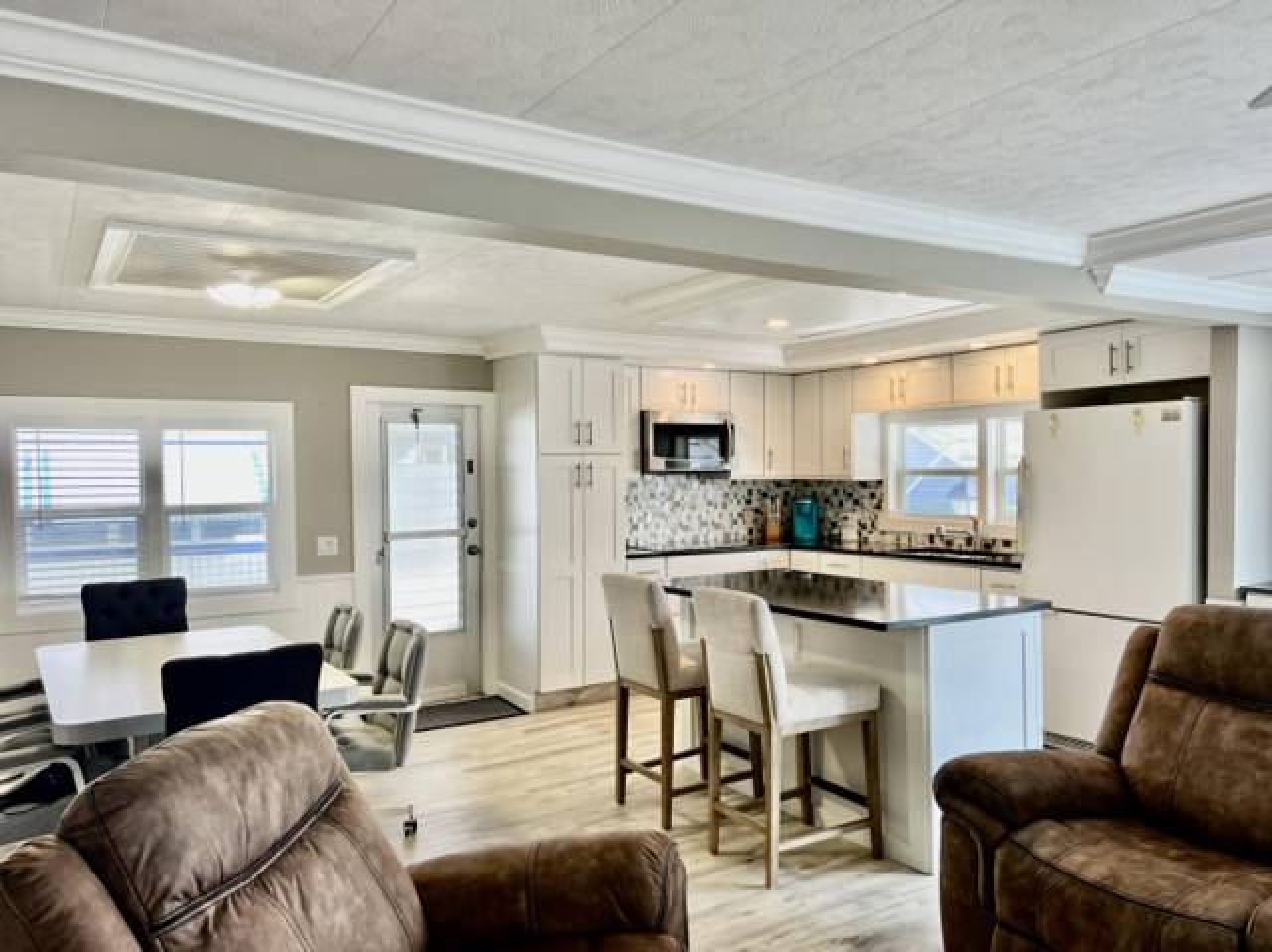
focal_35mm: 26
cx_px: 636
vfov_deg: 53.0
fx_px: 955
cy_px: 476
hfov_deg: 67.3
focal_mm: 5.7
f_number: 1.5
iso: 40
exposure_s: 1/136
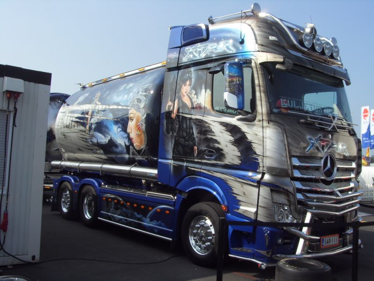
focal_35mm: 39
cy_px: 140
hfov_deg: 47.9
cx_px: 187
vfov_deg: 36.8
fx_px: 421
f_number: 6.2
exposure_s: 1/250
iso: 80
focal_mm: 6.6
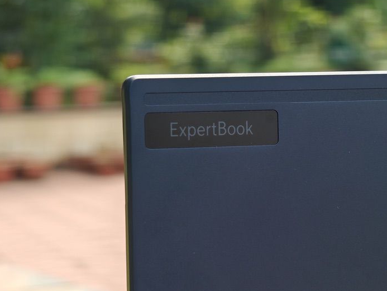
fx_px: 1129
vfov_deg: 14.6
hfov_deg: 19.4
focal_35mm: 101
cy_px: 132
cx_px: 206
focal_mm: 13.3
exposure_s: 1/271
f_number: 2.6
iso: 50
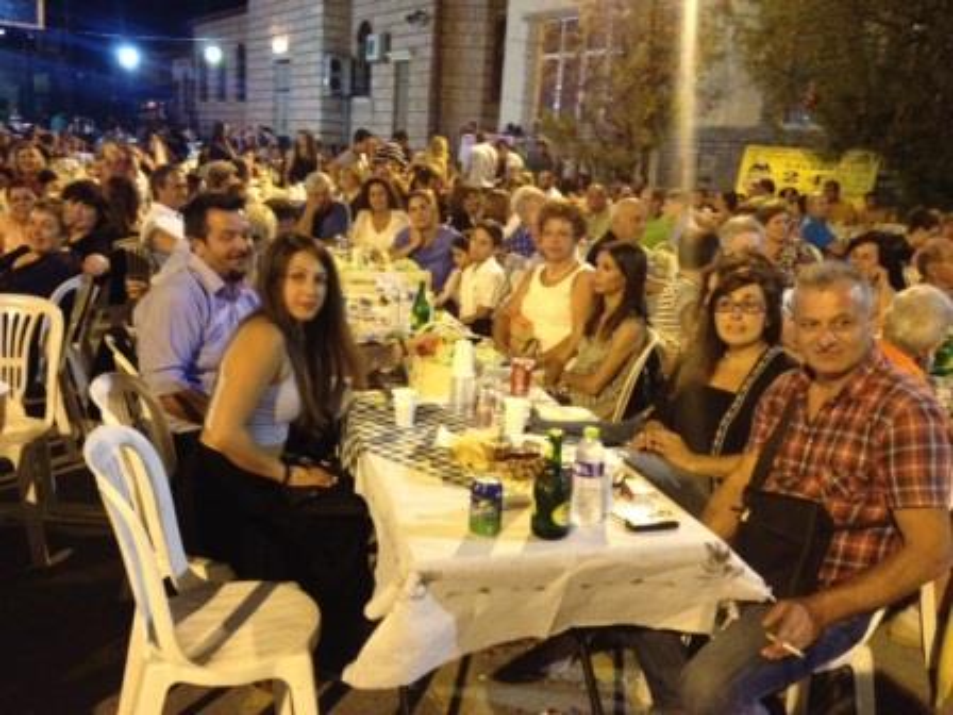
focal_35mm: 35
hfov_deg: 52.6
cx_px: 476
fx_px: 964
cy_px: 358
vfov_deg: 40.7
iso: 500
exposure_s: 1/17
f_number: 2.4
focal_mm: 4.28
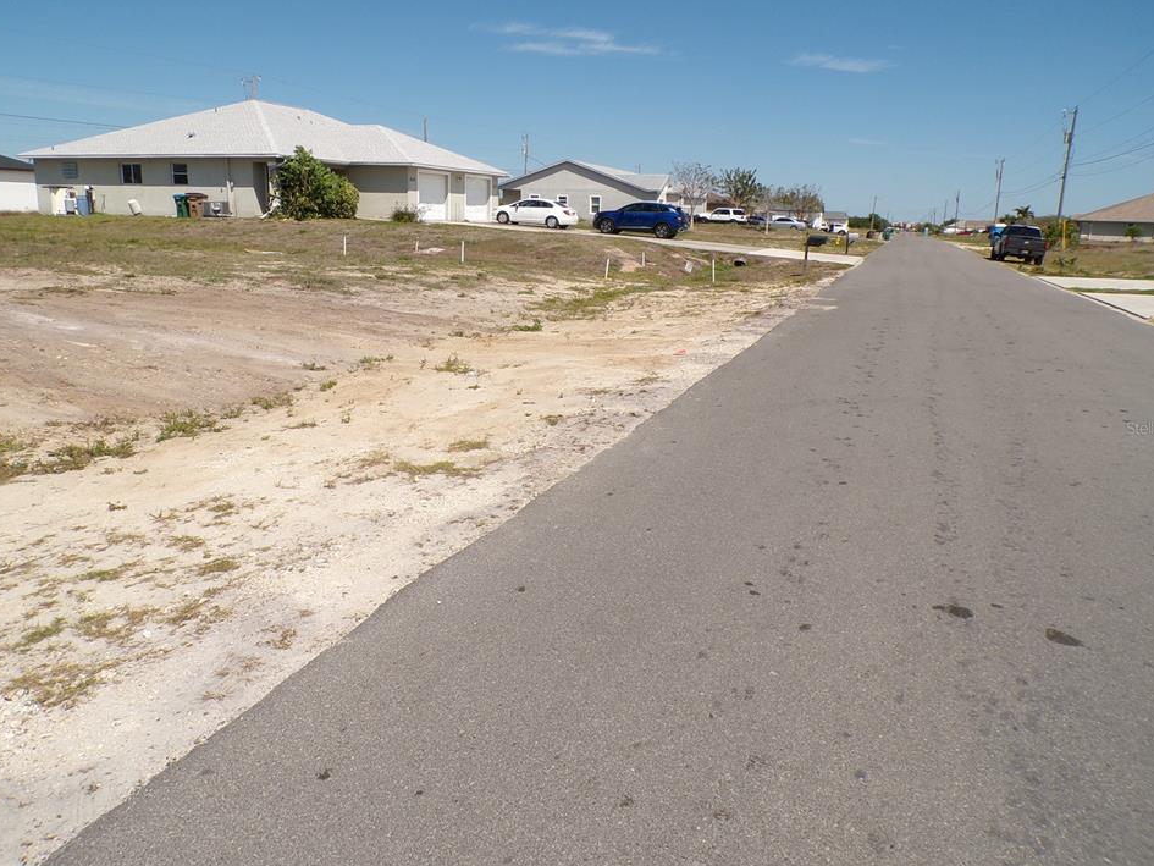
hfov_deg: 67.3
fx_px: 867
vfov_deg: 53.1
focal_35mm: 26
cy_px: 428
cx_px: 575
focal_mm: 4.3
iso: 100
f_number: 5.8
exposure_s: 1/640
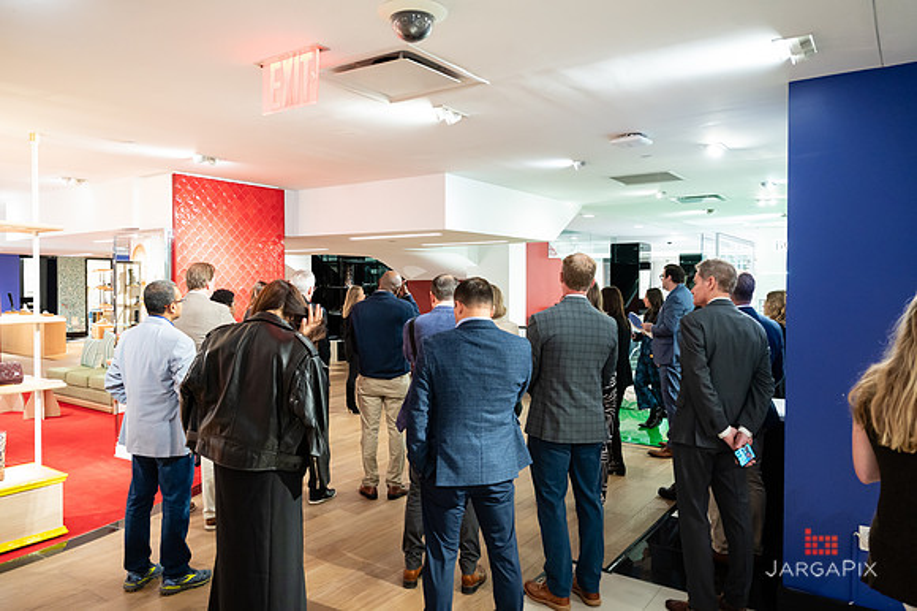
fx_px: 640
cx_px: 437
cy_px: 291
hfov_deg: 71.2
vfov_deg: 51.0
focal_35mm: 25
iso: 1600
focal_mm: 24
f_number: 3.2
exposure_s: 1/160
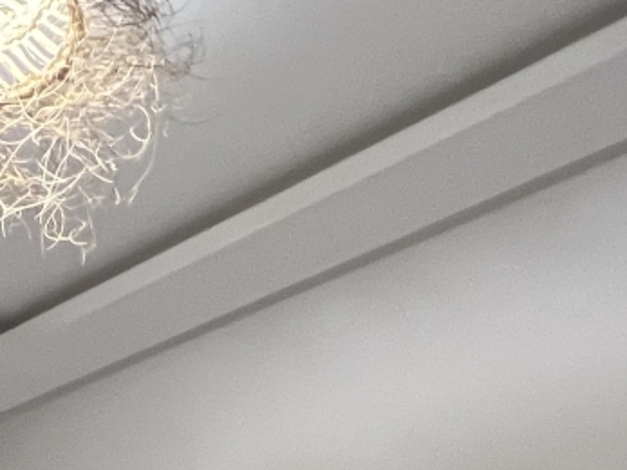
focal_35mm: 60
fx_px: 1086
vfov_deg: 17.8
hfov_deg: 30.1
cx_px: 5
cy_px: 916
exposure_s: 1/50
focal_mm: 1.57
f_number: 1.8
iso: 400
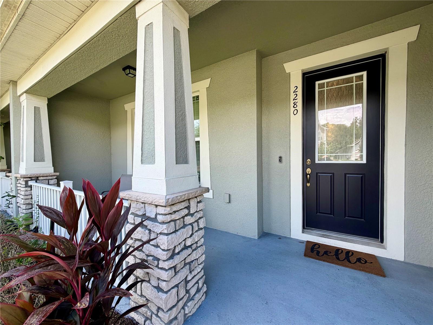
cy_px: 162
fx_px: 175
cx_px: 216
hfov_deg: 102.1
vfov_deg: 85.7
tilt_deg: -0.1
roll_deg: +1.1
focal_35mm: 14
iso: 50
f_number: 2.2
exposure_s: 1/329
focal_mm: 2.22
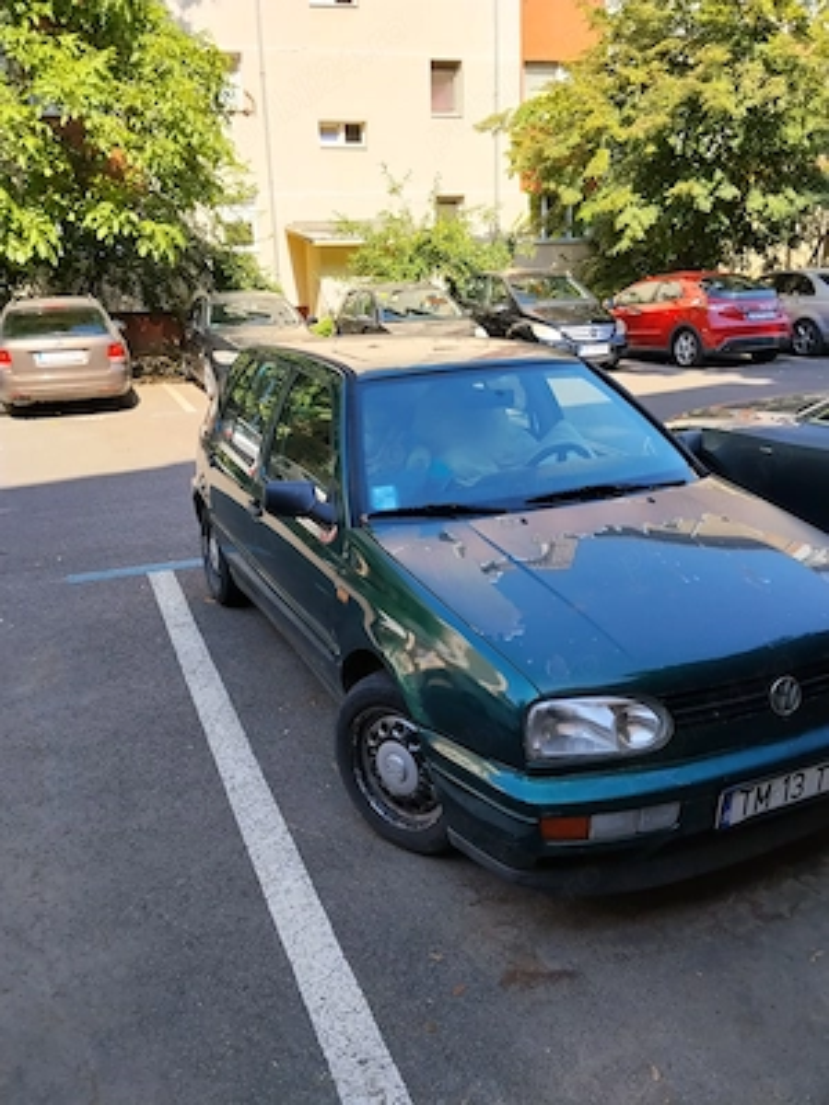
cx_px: 414
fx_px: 926
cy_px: 552
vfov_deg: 61.7
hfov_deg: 48.2
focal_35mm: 29
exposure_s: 1/476
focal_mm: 4.22
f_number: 1.8
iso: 50
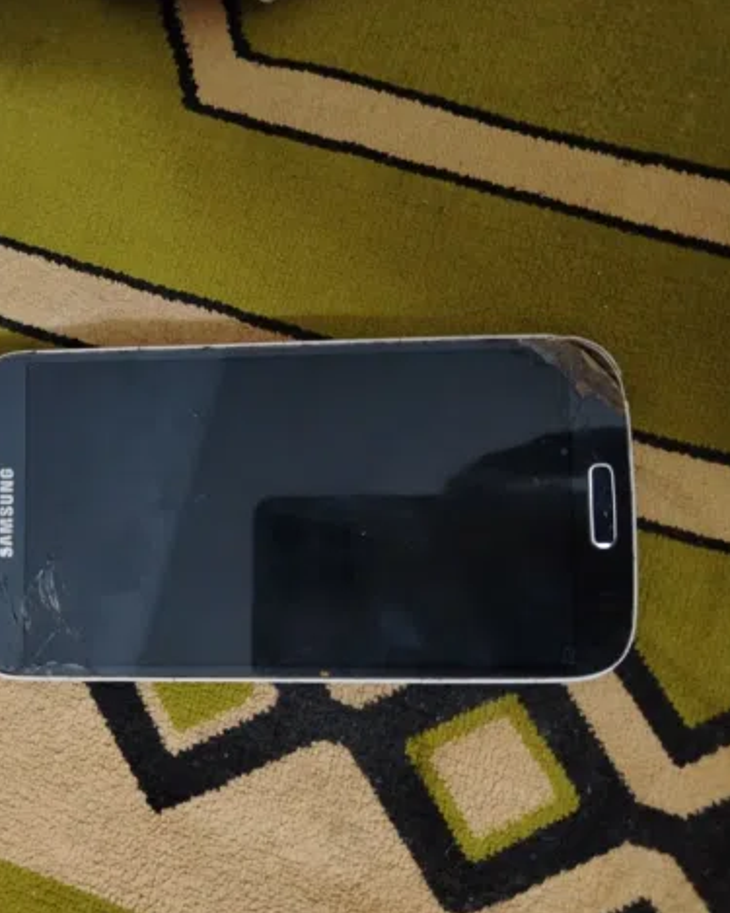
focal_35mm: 32
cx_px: 210
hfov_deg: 44.7
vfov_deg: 55.7
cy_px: 463
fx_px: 864
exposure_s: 1/50
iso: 5288
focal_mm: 5.25
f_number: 1.75
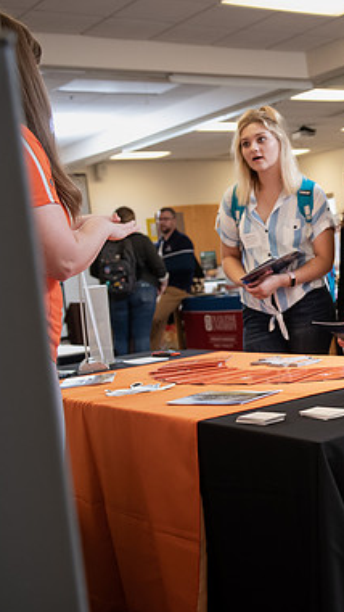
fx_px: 907
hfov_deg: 20.4
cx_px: 384
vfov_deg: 37.2
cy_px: 310
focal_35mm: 56
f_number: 3.5
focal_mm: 35
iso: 1250
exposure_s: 1/200
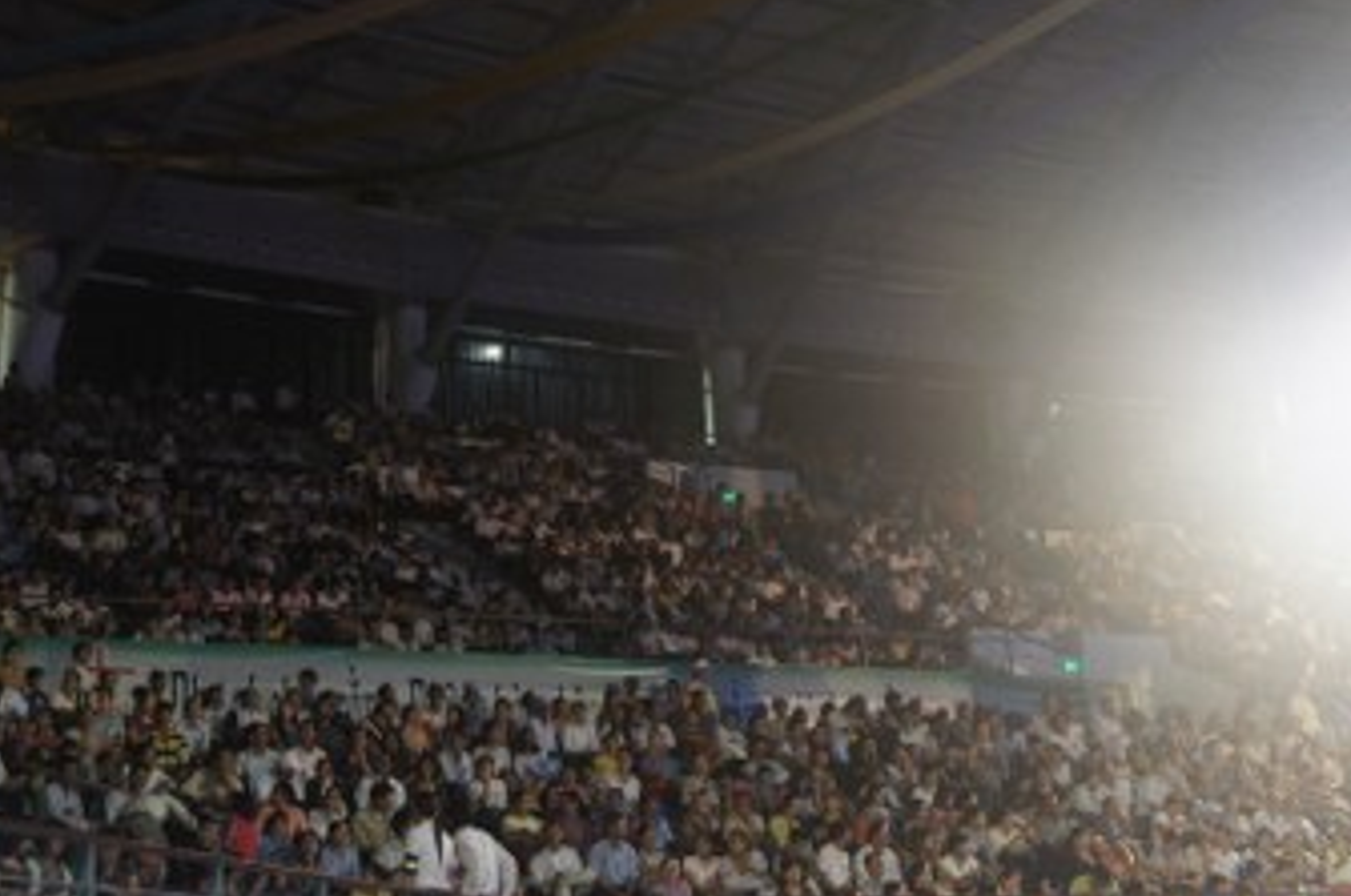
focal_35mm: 52
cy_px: 446
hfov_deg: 38.1
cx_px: 527
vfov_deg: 25.9
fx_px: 1949
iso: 1600
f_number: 4
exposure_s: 1/25
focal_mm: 26
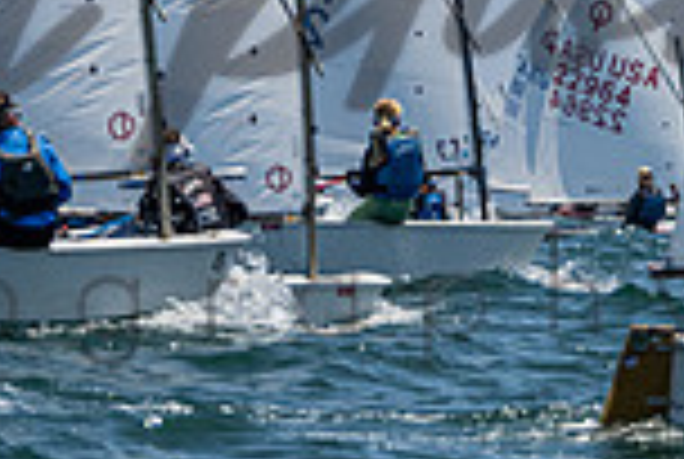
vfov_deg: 3.0
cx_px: 513
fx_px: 8700
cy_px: -38
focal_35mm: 457
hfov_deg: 4.5
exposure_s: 1/2500
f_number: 6.7
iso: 500
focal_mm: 120
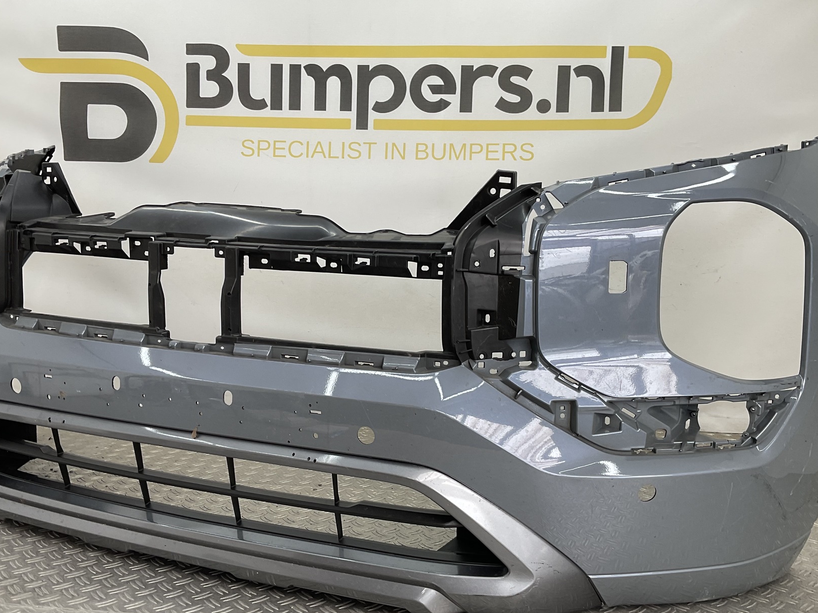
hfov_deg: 51.3
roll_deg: -3.4
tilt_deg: -10.7
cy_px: 348
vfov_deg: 39.6
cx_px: 397
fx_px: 851
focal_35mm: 36
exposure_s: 1/109
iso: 16
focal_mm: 3
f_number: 1.8
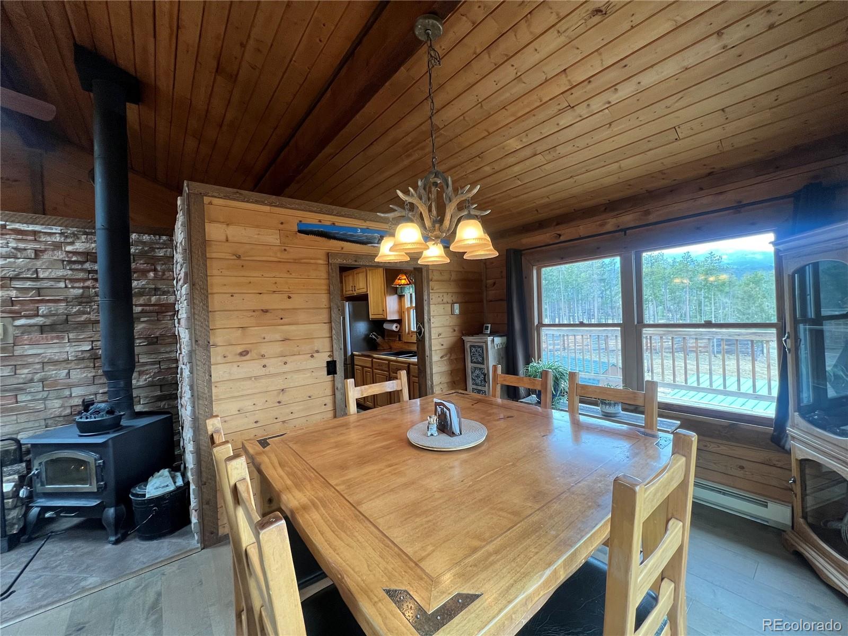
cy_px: 318
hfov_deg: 106.2
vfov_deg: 89.9
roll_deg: +3.1
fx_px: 318
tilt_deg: -1.0
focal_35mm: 13
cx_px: 424
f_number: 1.8
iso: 200
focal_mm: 1.57
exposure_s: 1/120
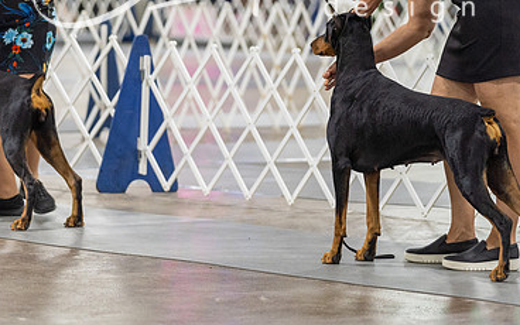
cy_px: 58
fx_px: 3231
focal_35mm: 228
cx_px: 271
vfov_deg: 5.8
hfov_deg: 9.2
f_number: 2.8
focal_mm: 122
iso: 2000
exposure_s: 1/160
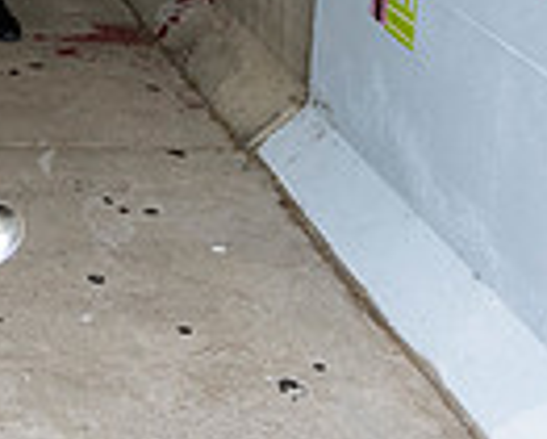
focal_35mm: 100
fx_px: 1620
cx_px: -292
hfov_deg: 17.2
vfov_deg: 13.9
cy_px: -320
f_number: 4
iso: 1250
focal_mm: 24
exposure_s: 1/800
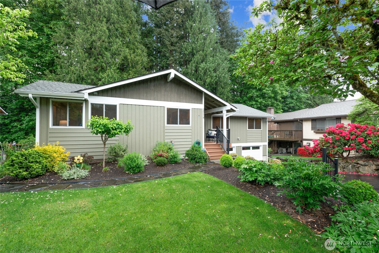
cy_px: 126
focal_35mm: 16
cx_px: 190
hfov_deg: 96.7
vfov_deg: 73.8
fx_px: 168
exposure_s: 1/160
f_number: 7.1
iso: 640
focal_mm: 16
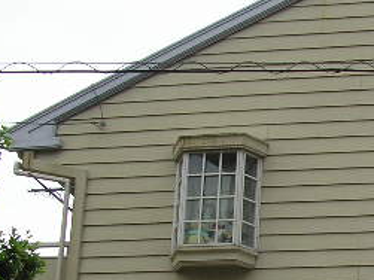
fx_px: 1048
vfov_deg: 15.1
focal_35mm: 97
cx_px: 386
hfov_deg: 19.6
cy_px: 249
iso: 71
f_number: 4.1
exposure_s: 1/358
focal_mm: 5.8
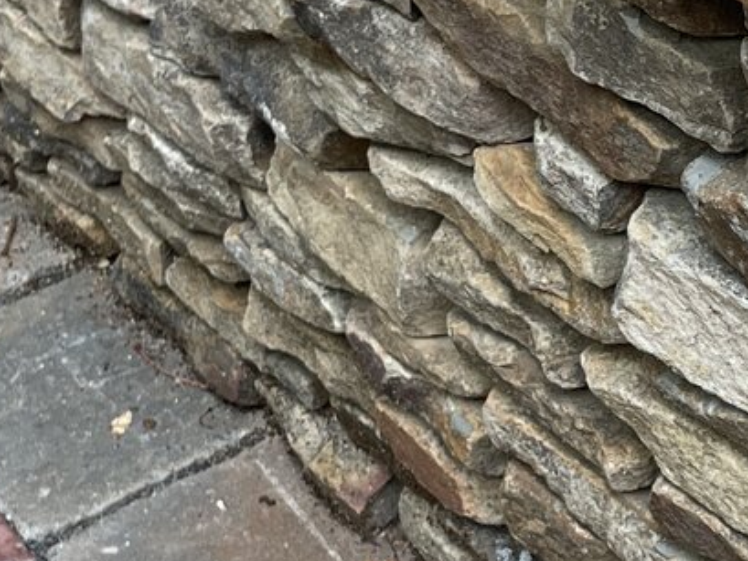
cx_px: 766
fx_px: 2637
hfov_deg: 15.8
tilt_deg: -39.9
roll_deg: +1.8
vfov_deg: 12.1
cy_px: 365
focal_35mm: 122
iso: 32
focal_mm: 4.2
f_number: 1.6
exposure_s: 1/270
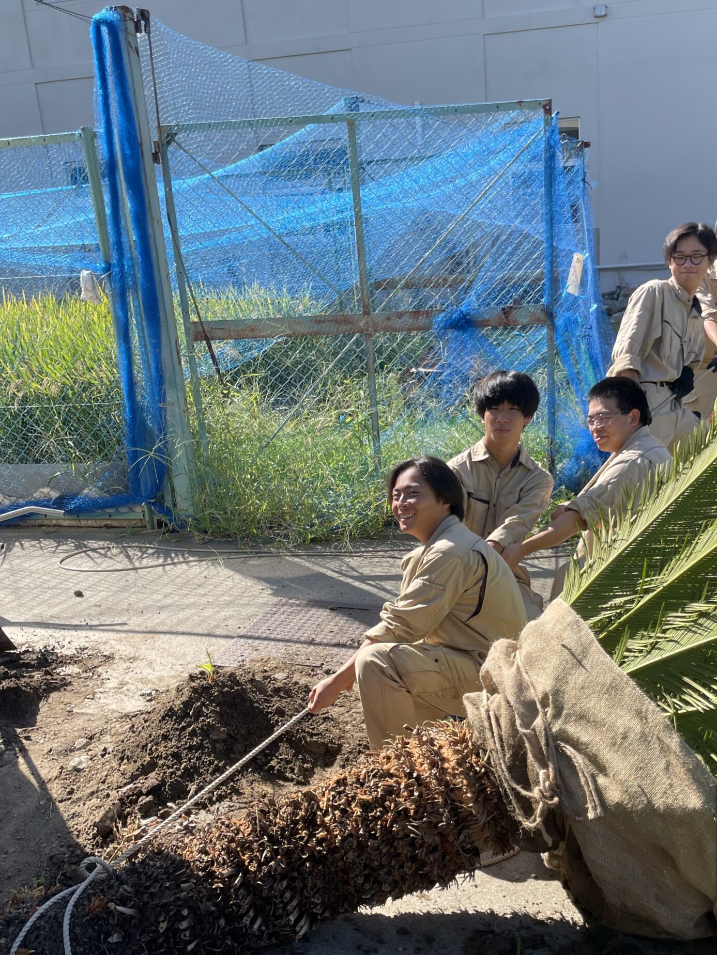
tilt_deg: -18.1
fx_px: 994
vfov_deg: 51.0
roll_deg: +5.6
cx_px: 418
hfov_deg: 39.5
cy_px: 577
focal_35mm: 36
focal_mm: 4.2
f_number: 1.6
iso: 32
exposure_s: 1/1024
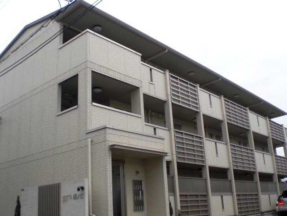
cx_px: 144
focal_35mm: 38
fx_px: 315
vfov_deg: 37.7
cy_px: 108
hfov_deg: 49.0
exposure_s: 1/125
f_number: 3.1
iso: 50
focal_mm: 6.3
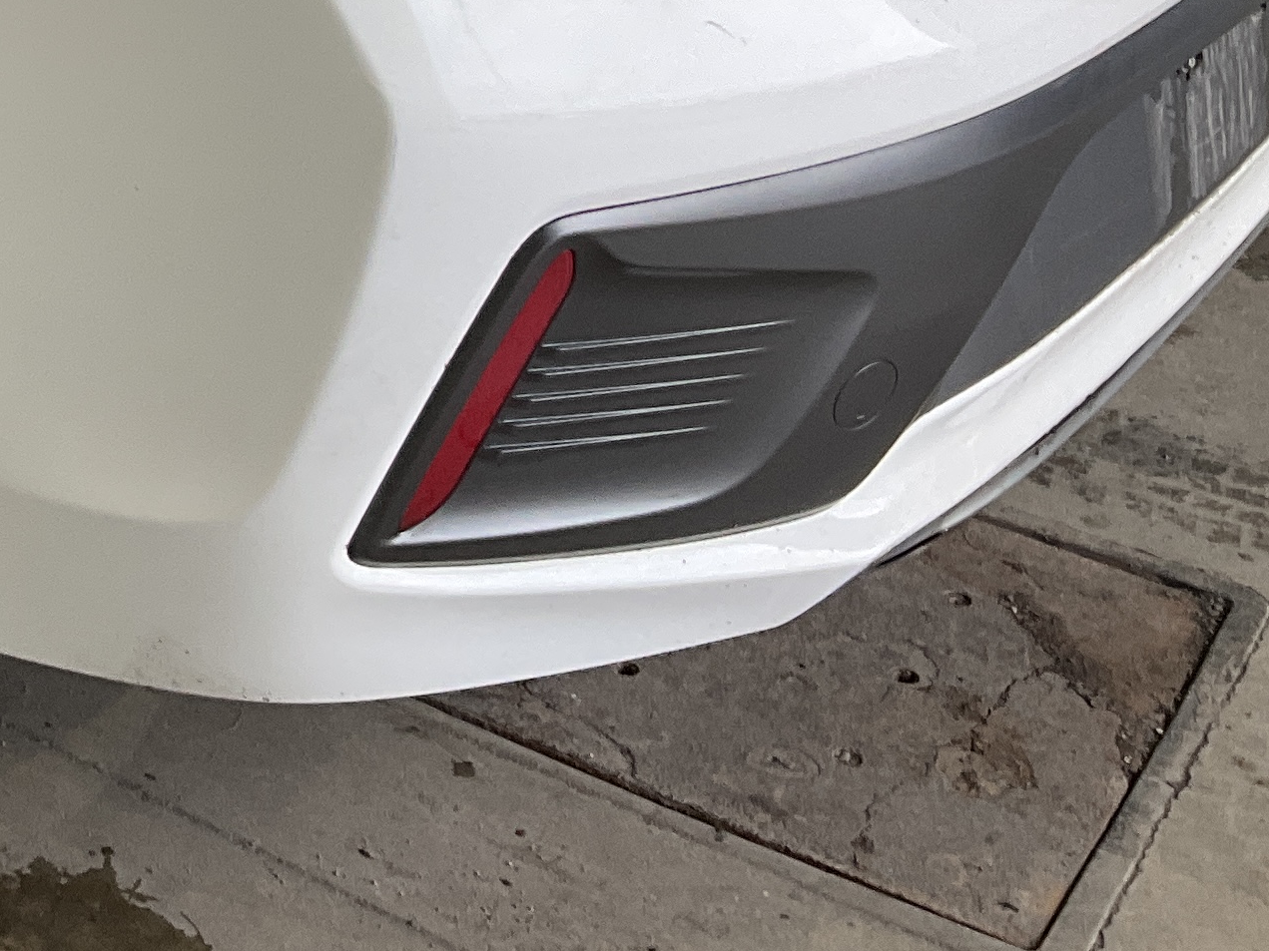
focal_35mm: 92
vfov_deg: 15.3
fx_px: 3372
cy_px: -275
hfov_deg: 19.5
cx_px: -433
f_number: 1.8
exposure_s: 1/120
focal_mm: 3
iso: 50
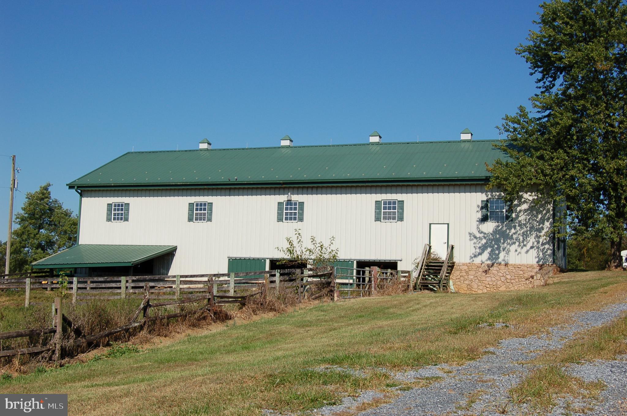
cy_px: 208
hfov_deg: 43.7
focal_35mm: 45
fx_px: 782
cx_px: 314
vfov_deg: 29.8
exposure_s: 1/400
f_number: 10
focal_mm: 30
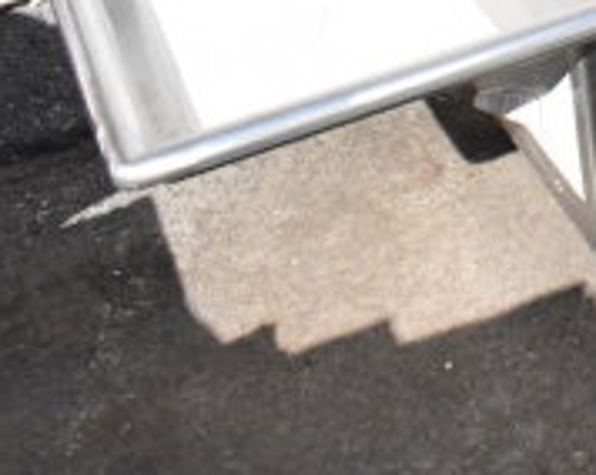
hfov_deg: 18.2
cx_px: 1018
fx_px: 1533
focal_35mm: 87
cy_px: -99
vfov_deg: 16.8
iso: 6400
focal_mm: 18
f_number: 20
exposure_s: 1/1600
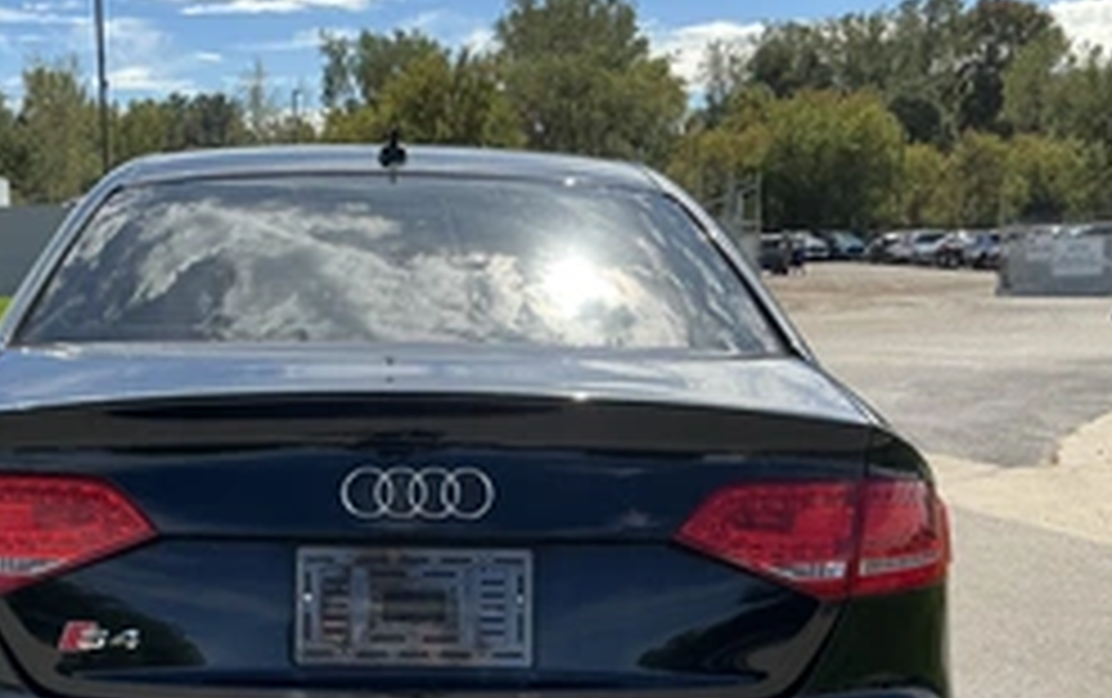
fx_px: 1456
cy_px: 567
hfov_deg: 41.2
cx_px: 365
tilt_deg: -8.1
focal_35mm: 48
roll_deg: +0.0
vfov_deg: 26.4
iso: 25
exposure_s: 1/1626
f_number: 1.8
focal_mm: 3
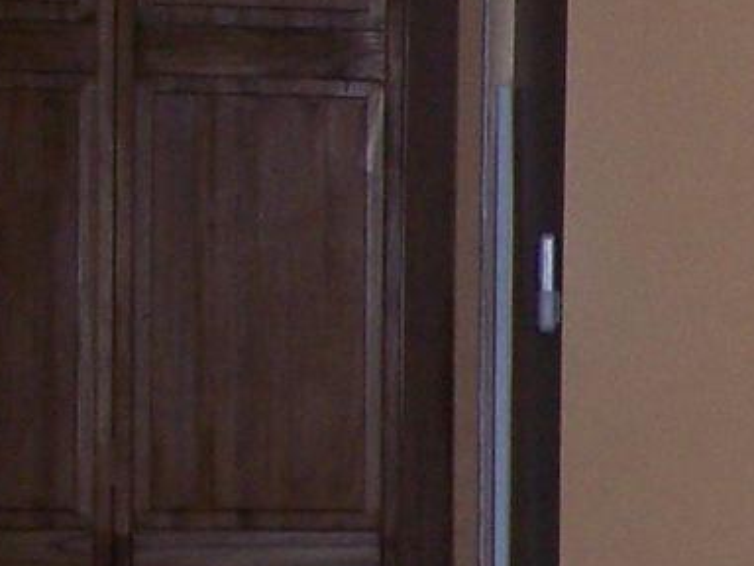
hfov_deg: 8.7
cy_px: 588
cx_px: 1808
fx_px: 4531
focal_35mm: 208
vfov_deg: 7.1
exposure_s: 1/60
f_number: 2.8
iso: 140
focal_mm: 8
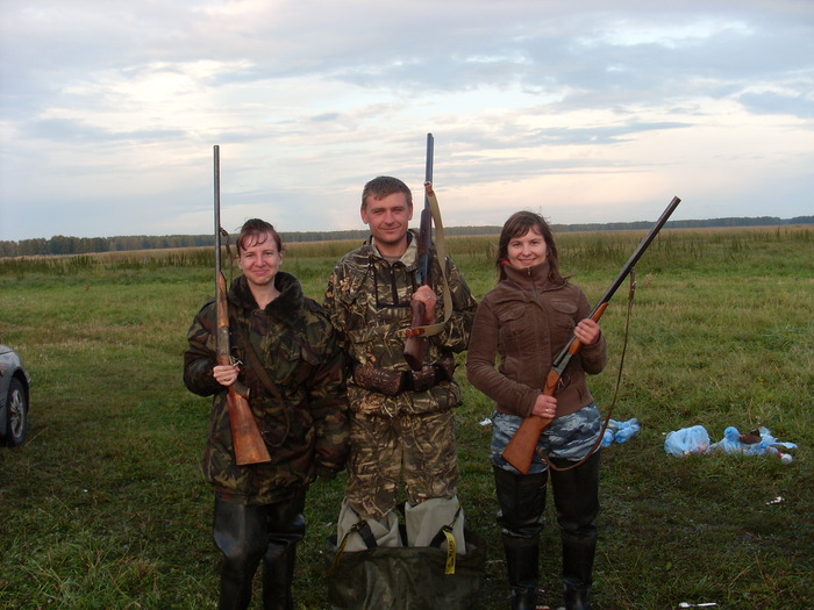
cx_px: 407
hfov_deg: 49.0
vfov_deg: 37.7
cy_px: 305
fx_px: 894
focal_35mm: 38
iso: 80
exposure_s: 1/180
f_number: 3
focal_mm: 6.3
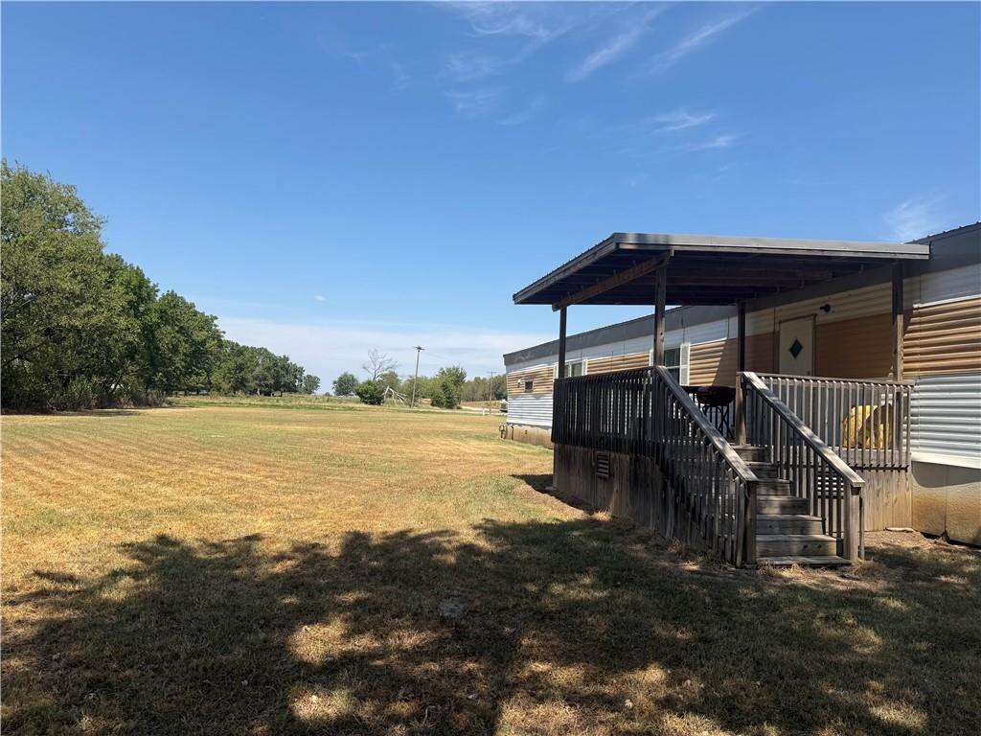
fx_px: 680
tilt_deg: +3.8
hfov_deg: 71.6
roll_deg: -2.8
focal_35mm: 24
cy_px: 368
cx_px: 490
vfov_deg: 56.8
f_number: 1.78
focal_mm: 6.76
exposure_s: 1/3759
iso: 80
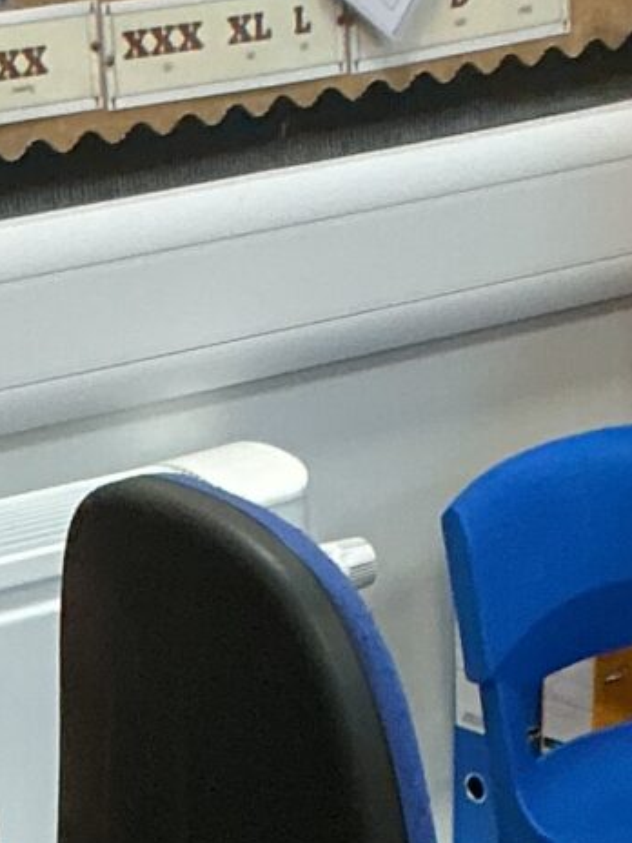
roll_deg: +2.0
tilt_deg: -32.4
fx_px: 3895
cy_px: 1651
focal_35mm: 160
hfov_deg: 9.3
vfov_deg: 11.2
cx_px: 489
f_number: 1.8
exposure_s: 1/60
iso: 100
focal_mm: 3
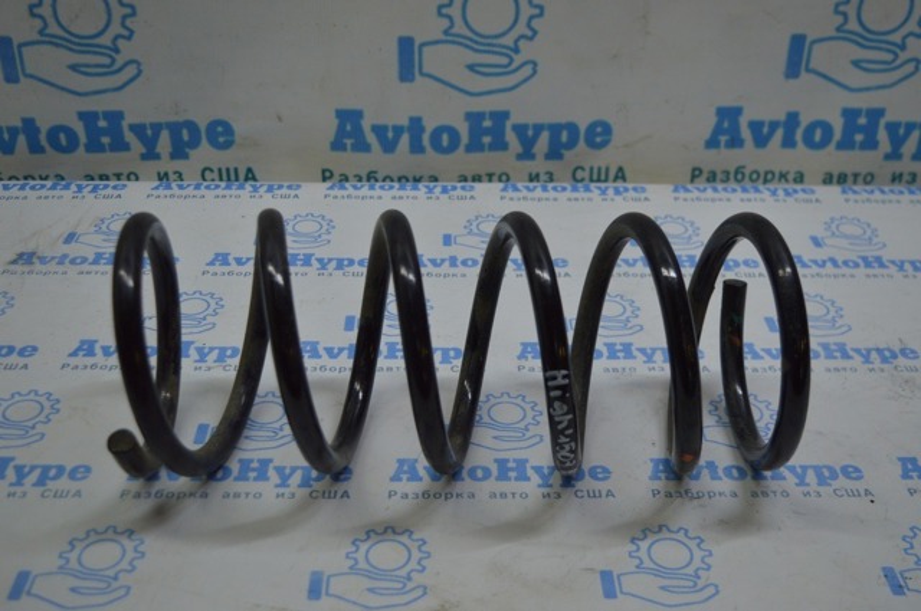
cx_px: 460
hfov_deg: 45.0
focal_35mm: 44
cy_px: 306
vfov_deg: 30.8
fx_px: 1111
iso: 400
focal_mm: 29
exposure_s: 1/200
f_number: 4.2
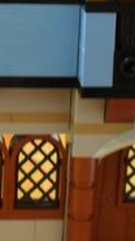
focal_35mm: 165
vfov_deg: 13.0
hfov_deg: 7.3
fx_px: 1051
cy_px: 40
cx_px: -6
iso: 200
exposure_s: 1/3
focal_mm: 6.2
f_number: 2.8
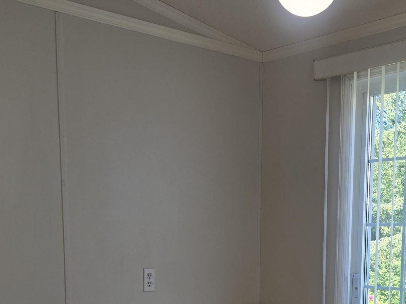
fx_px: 692
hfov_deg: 32.6
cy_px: 322
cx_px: 236
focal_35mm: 59
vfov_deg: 23.5
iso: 25
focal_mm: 5.4
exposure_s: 1/134
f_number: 1.8
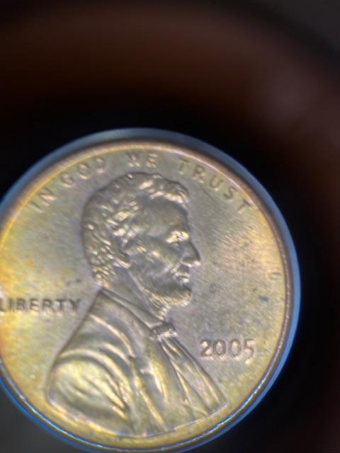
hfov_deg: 53.1
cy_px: 226
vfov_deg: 67.3
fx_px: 340
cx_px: 170
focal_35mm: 26
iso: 80
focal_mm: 5.1
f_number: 1.6
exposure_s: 1/60
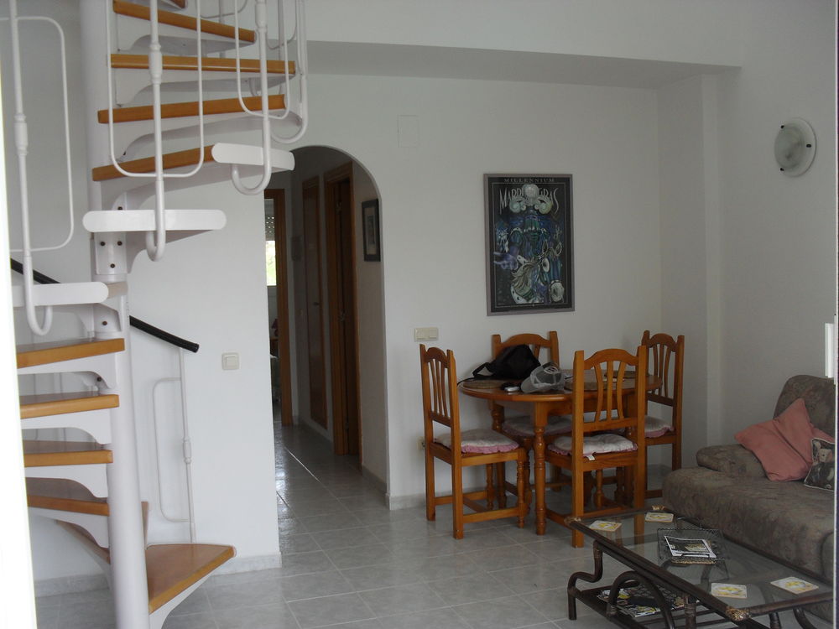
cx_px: 420
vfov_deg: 40.7
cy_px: 314
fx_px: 848
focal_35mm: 35
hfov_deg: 52.6
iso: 100
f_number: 3.2
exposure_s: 1/125
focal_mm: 6.3
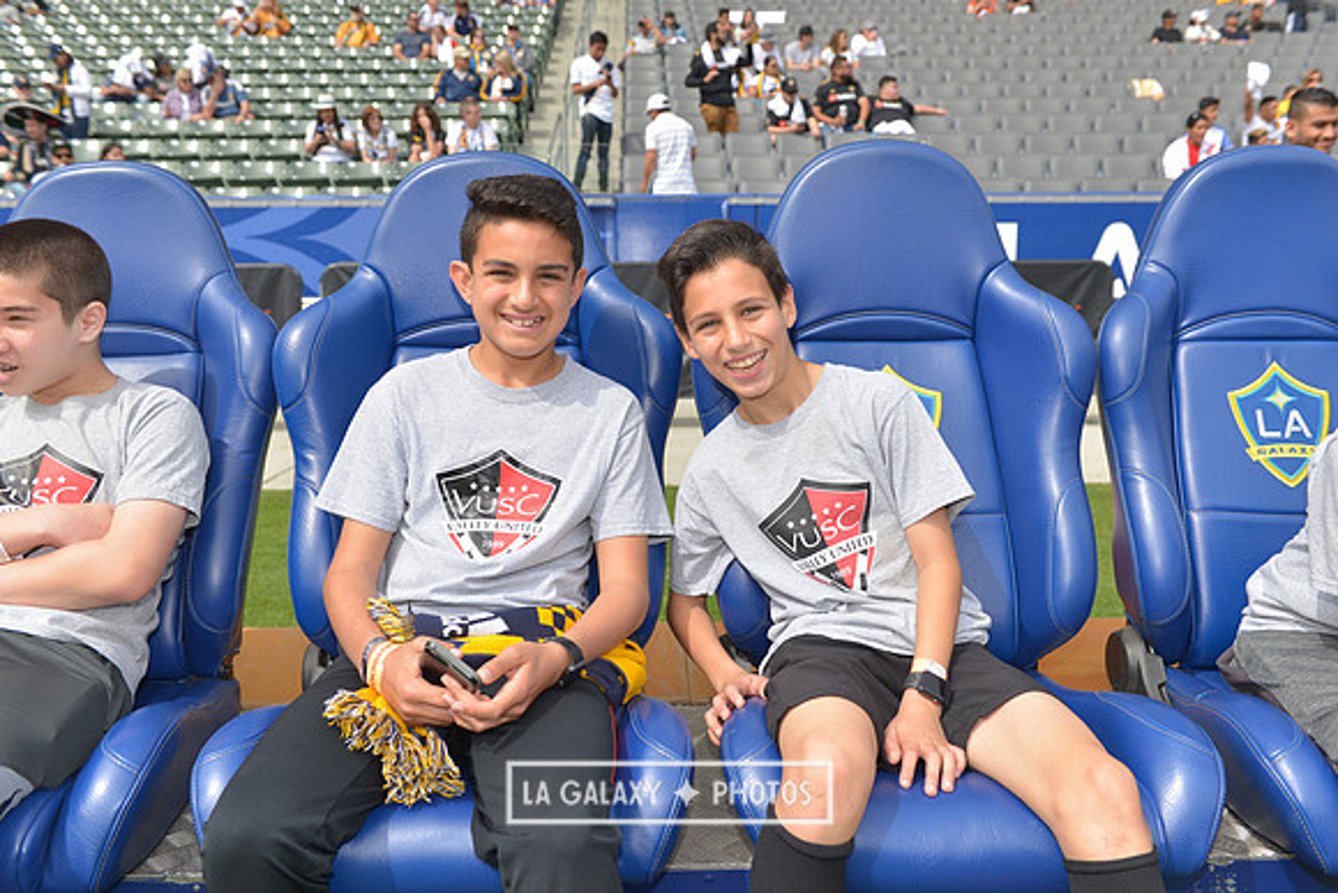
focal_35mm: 32
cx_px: 669
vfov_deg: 41.1
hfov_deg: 58.7
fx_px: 1190
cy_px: 446
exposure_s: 1/800
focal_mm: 32
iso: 200
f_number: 5
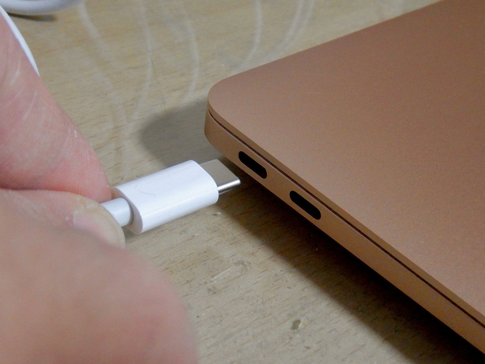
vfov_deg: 32.9
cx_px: 242
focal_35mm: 44
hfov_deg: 42.9
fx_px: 616
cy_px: 182
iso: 800
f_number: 4.3
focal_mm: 7.8
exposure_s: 1/10
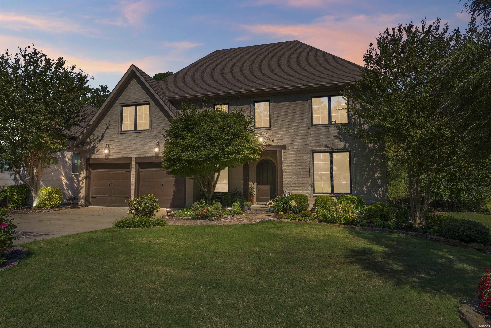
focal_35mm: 18
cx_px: 246
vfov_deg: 67.4
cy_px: 164
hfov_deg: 90.0
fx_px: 246
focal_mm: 18
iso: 250
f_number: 9
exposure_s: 1/320
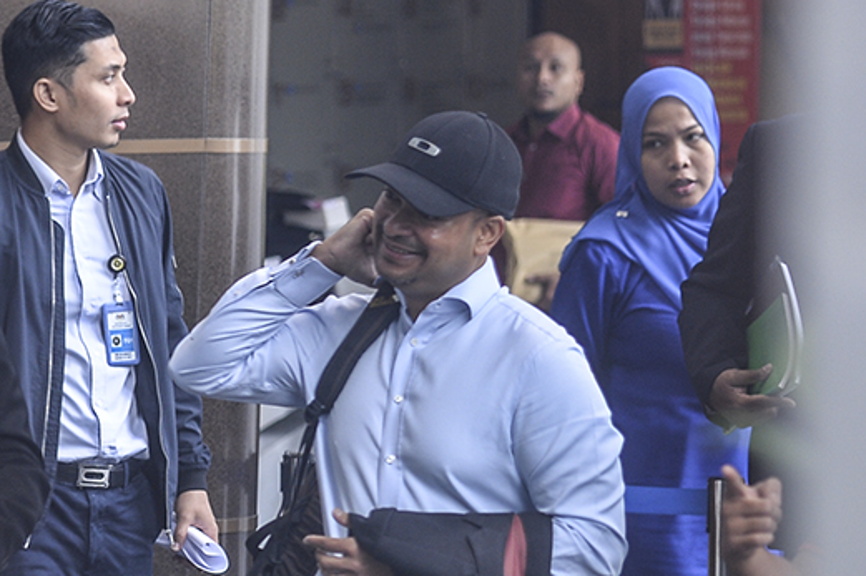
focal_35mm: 208
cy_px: 615
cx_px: 387
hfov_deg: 9.9
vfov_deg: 6.6
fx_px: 5002
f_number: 3.5
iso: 250
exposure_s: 1/160
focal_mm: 90
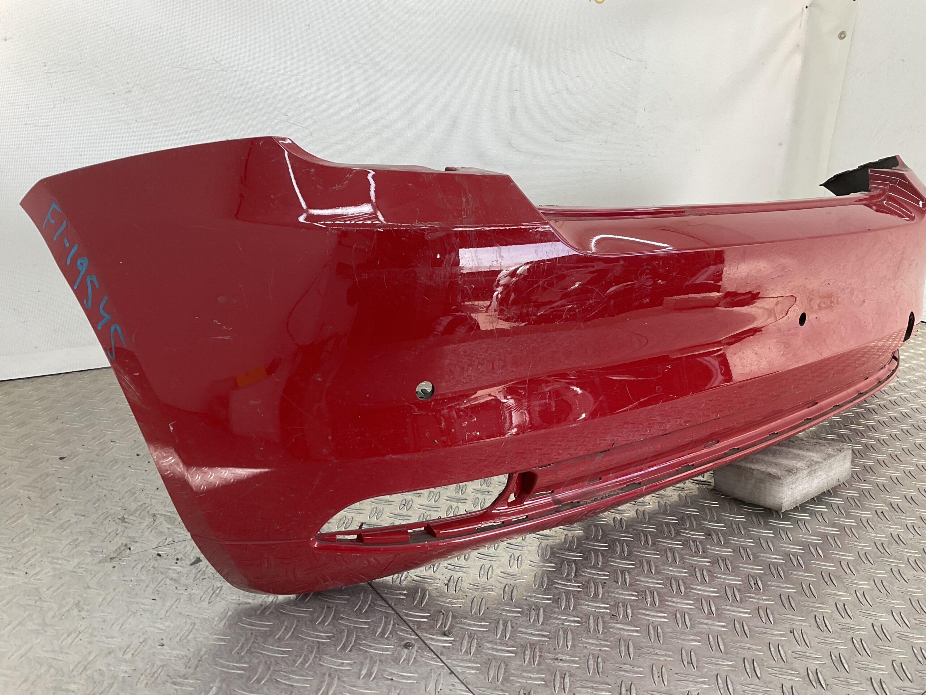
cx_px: 463
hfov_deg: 61.7
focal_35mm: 29
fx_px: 776
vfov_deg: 48.2
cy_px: 348
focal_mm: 3
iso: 16
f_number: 1.8
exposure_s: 1/112
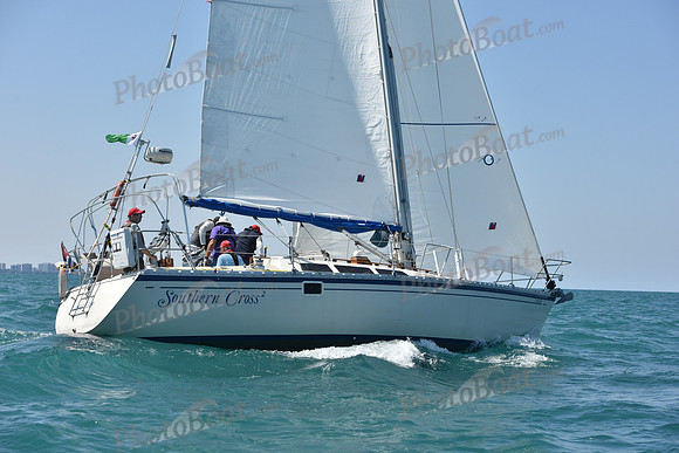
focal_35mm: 70
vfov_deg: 19.5
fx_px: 1321
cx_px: 340
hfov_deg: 28.8
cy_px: 226
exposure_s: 1/1250
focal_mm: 70
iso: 250
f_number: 7.1
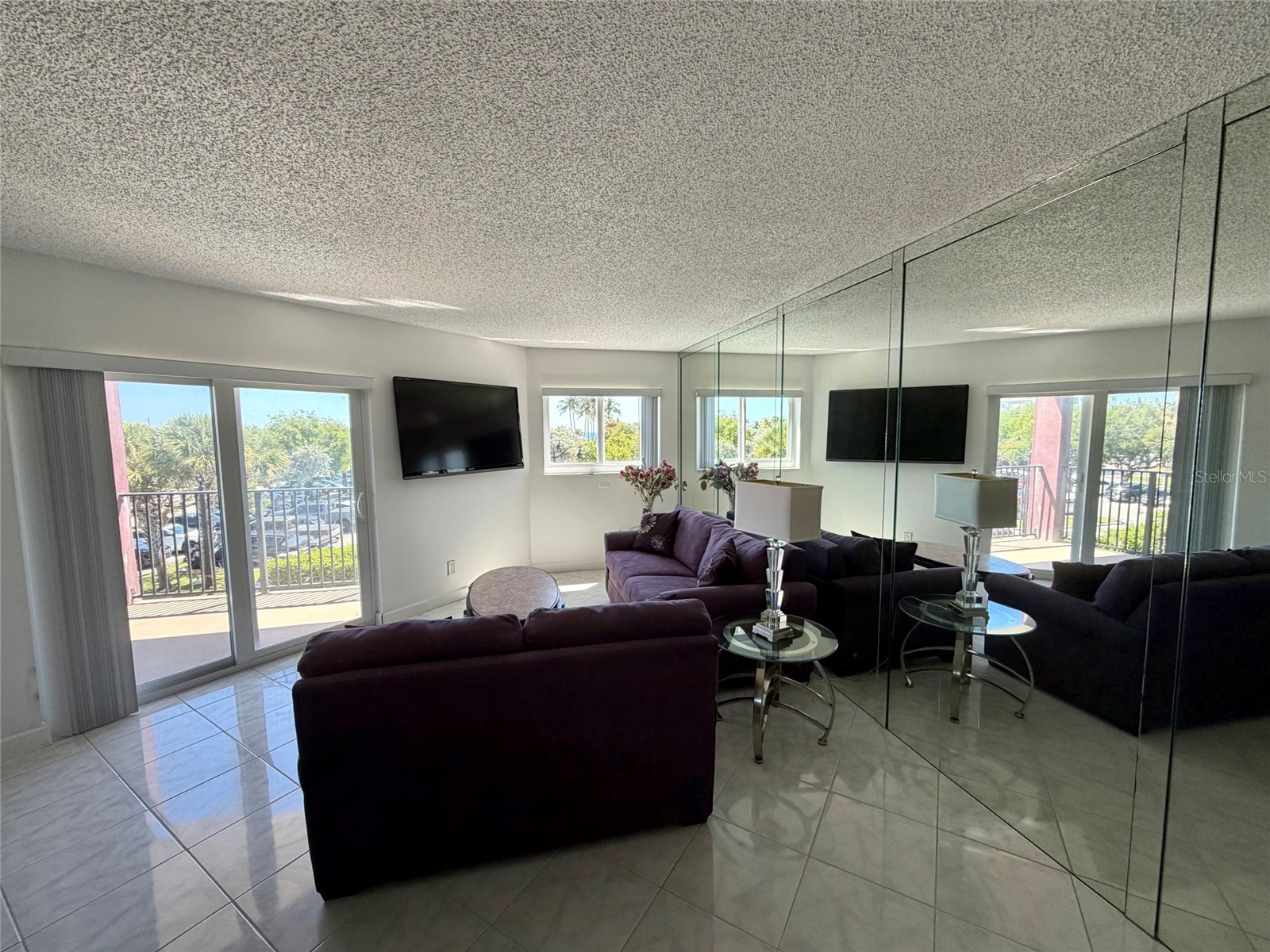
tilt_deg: -4.6
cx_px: 635
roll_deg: +0.9
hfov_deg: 102.1
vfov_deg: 85.7
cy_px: 476
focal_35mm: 14
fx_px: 514
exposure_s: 1/121
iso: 100
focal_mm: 2.22
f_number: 2.2
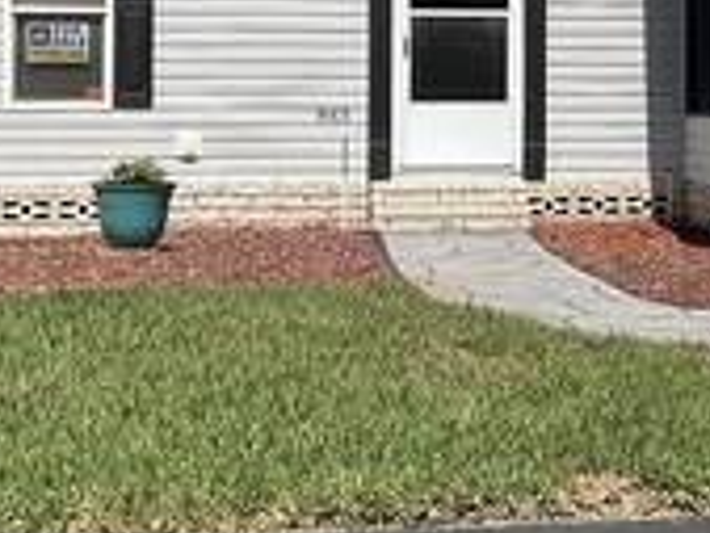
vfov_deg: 16.6
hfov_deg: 21.6
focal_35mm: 88
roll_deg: +0.6
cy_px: 50
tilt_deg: +1.3
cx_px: 672
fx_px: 1806
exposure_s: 1/2801
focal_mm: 3
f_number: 1.8
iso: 16
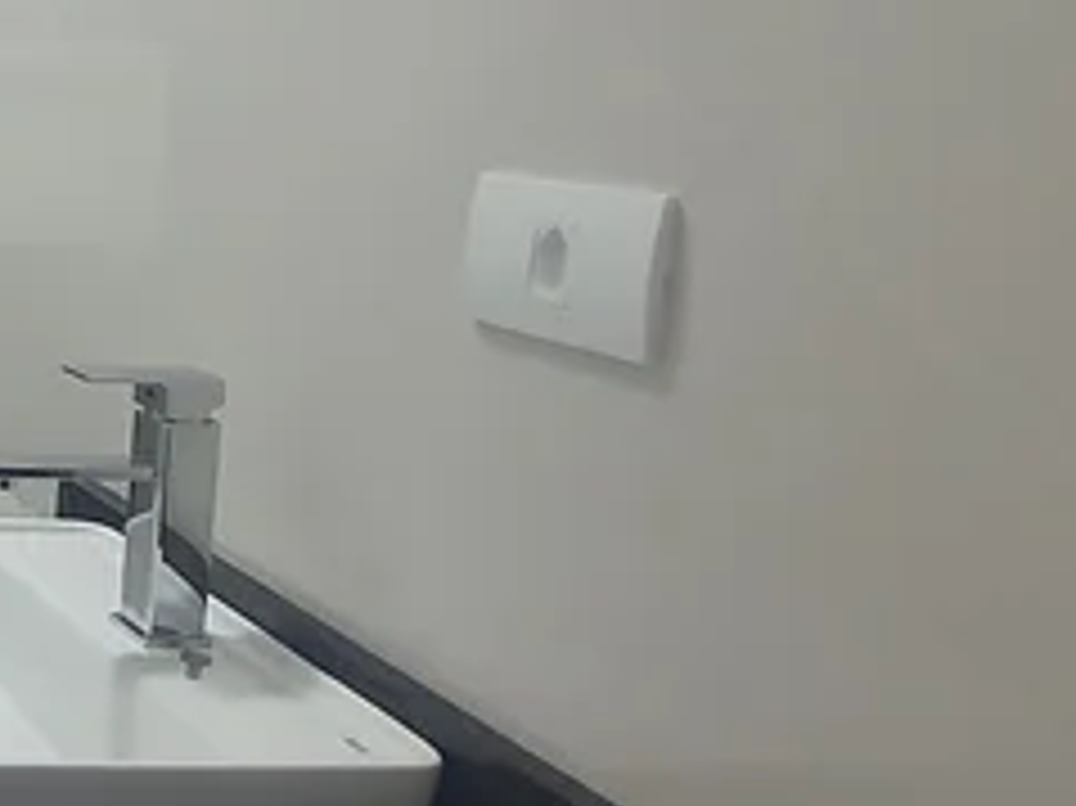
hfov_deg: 27.7
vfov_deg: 31.9
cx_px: -558
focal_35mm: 45
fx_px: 1398
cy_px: 272
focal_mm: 1.74
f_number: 2.2
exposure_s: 1/60
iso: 320
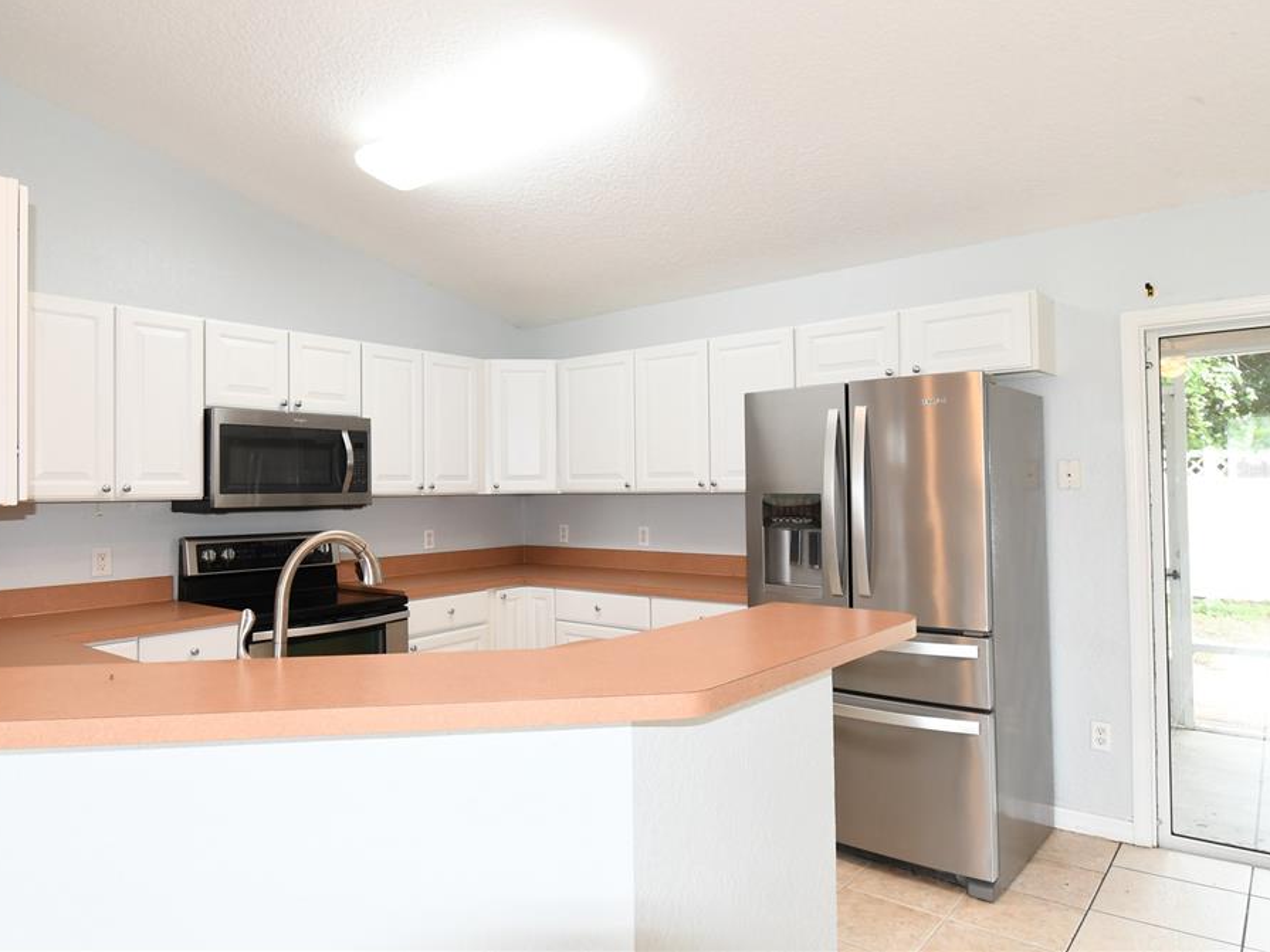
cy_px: 470
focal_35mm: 22
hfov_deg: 76.3
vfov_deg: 61.1
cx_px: 592
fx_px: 807
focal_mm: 10
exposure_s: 1/20
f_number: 7.1
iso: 500
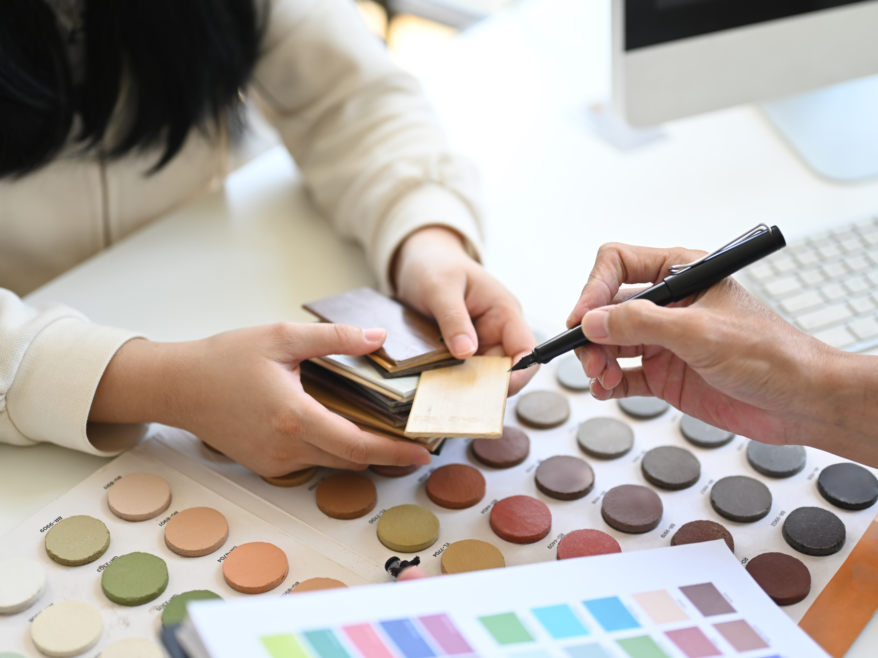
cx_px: 438
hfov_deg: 34.9
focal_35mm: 55
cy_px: 324
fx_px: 1395
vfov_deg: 26.6
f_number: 2
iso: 250
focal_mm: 50
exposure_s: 1/500
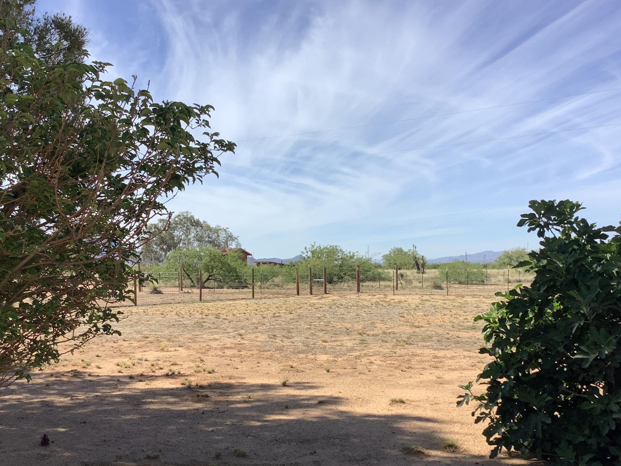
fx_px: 718
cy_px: 269
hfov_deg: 46.7
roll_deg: +2.0
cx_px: 338
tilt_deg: -1.8
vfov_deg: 35.9
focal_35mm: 40
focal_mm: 3.3
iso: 25
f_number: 2.4
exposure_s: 1/1631
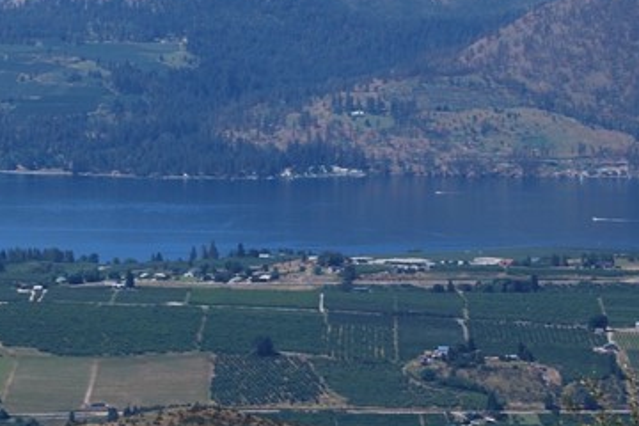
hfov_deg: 8.3
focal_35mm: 249
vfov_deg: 5.5
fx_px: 4411
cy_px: 162
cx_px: 296
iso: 100
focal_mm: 55
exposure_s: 1/160
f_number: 6.3
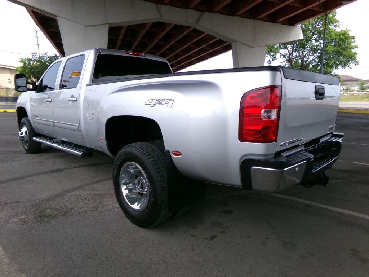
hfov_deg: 71.6
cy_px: 138
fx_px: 256
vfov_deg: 56.8
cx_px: 184
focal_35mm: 24
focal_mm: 4.3
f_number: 11.07
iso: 157
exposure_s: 1/60
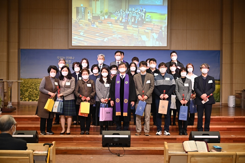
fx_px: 347
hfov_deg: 38.9
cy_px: 82
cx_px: 122
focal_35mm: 51
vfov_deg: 26.4
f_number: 3.5
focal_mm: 51
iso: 1000
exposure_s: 1/250
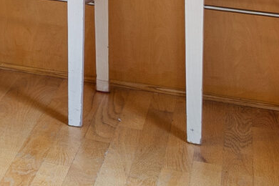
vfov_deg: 9.3
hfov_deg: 10.1
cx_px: -619
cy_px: -248
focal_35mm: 134
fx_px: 1038
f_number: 8
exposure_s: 1/1.67
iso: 320
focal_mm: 17
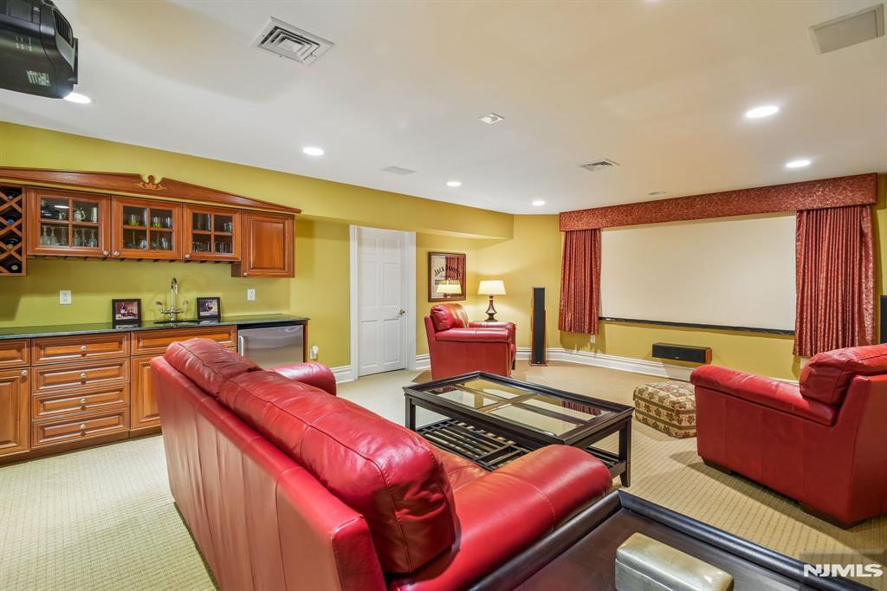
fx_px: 394
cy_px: 296
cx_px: 444
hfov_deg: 96.8
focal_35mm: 16
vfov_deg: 73.7
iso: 400
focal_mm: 16
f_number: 8
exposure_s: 1
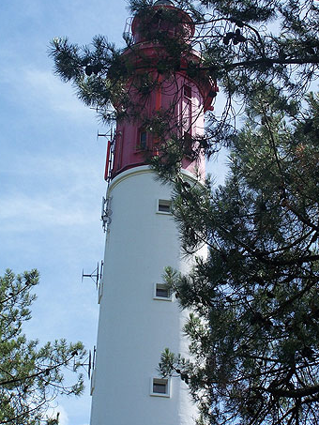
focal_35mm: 86
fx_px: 1056
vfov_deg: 22.7
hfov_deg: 17.2
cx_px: 161
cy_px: 188
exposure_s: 1/1000
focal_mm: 12.4
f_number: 3.2
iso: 80
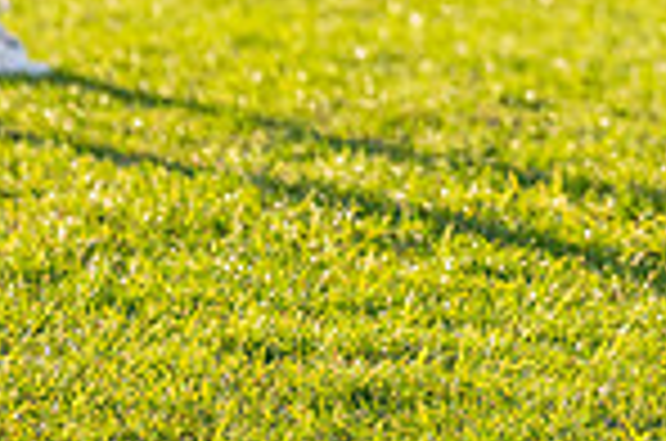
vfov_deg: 1.9
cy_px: -521
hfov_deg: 2.8
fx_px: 13439
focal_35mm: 728
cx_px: 905
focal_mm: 152
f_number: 2.8
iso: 320
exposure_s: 1/2000
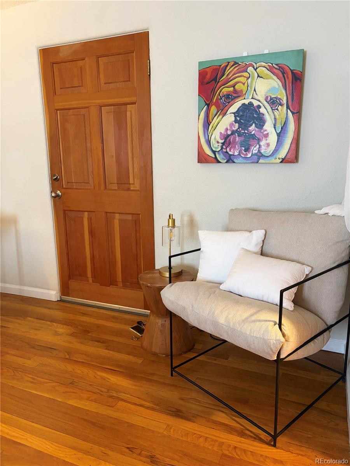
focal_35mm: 26
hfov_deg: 53.1
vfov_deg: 67.3
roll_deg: +0.4
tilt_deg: -11.0
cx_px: 175
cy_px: 233
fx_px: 351
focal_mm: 5.96
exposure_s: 1/60
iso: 400
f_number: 1.6
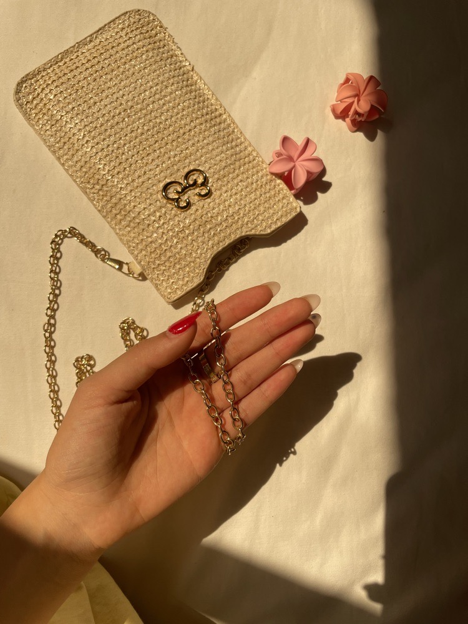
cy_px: 312
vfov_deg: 67.3
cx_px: 234
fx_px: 469
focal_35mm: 26
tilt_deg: -76.8
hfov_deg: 53.1
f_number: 1.6
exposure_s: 1/2212
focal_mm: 4.2
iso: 32
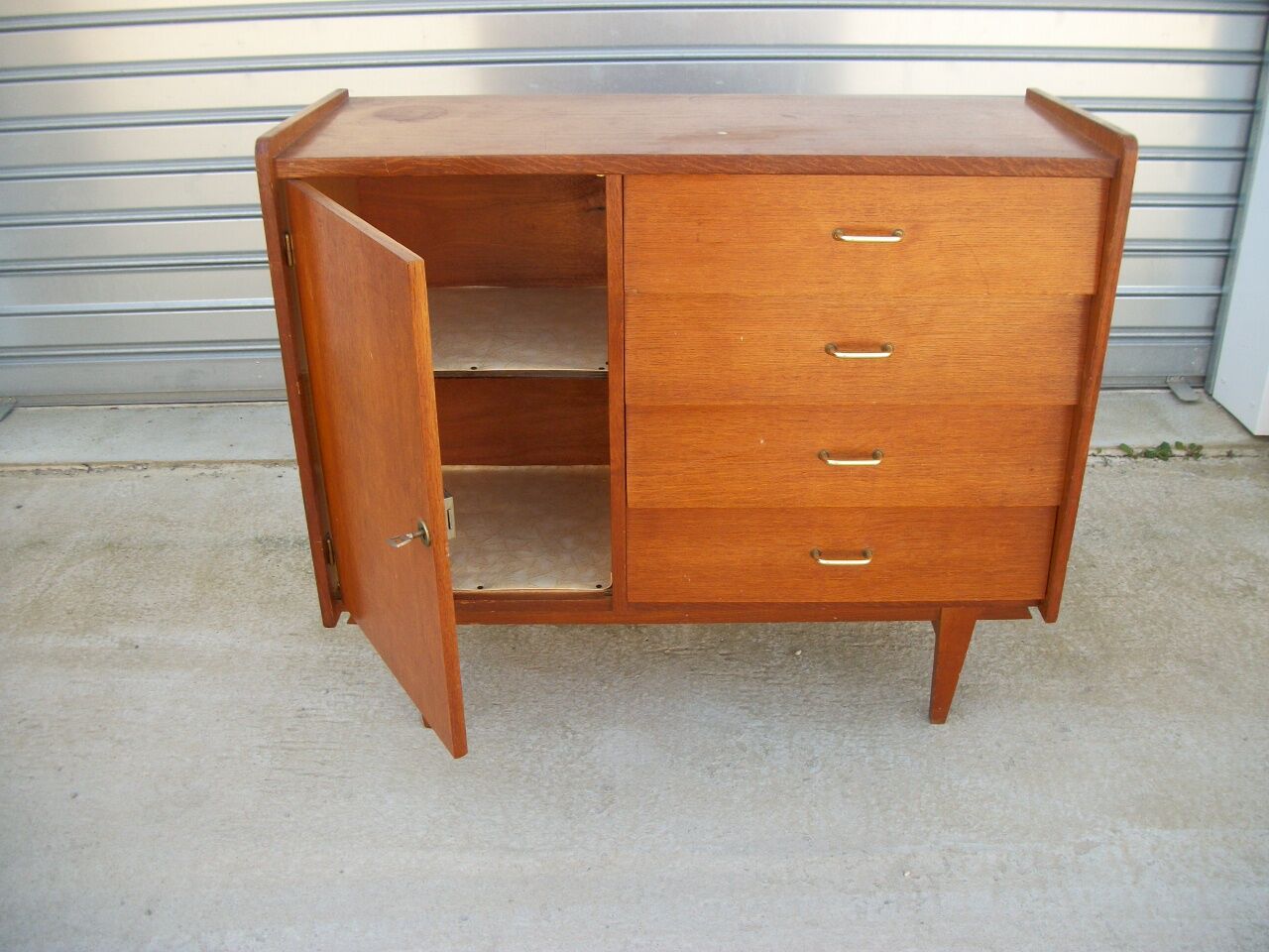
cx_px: 634
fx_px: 1173
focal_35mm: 32
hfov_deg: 56.8
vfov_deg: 44.2
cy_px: 476
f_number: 2.9
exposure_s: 1/160
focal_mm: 5.7
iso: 80
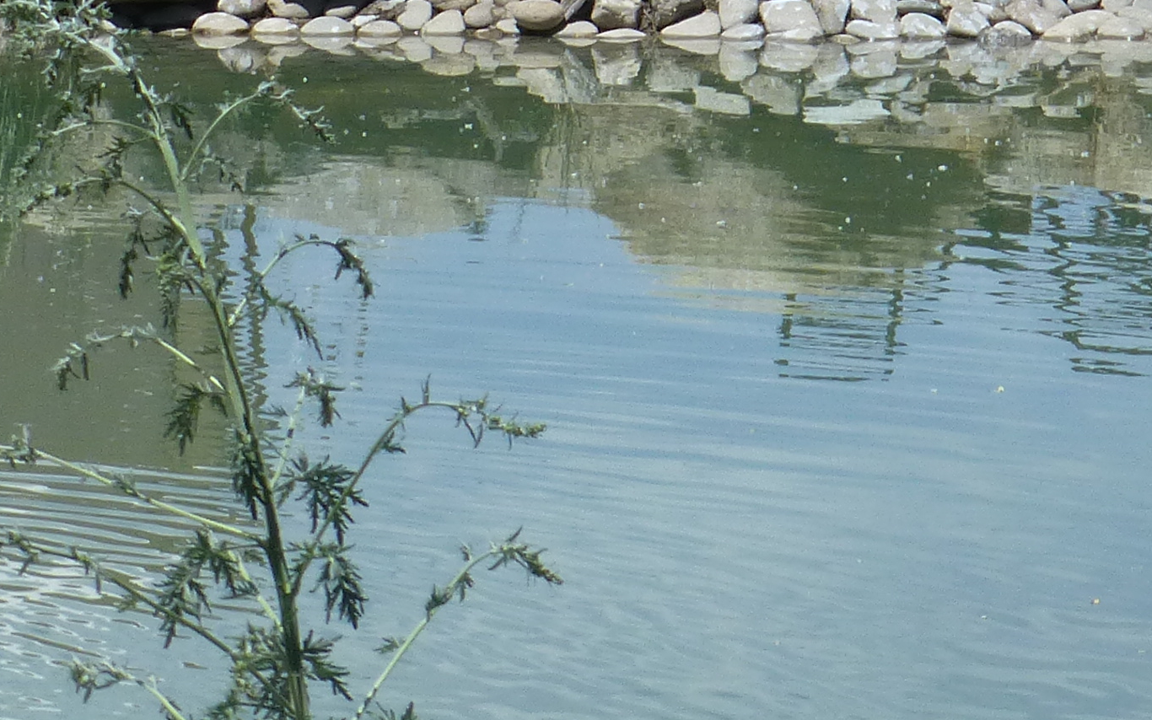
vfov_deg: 5.2
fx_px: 7787
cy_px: -545
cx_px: 743
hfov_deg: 8.5
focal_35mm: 248
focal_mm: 12.5
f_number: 5
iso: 100
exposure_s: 1/1000
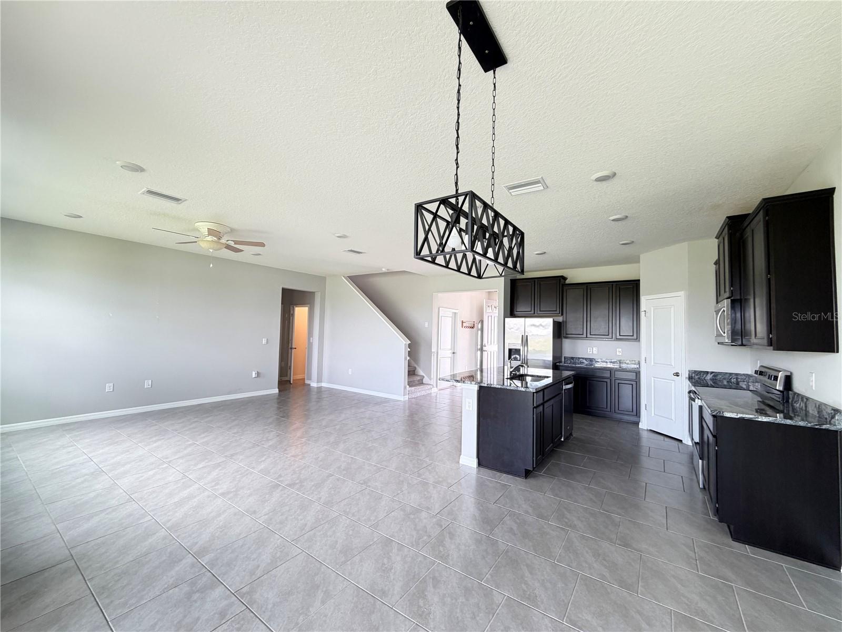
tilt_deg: +2.3
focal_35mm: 14
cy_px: 316
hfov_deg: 102.1
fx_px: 341
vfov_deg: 85.7
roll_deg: -1.9
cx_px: 421
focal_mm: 2.22
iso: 200
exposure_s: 1/60
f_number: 2.2
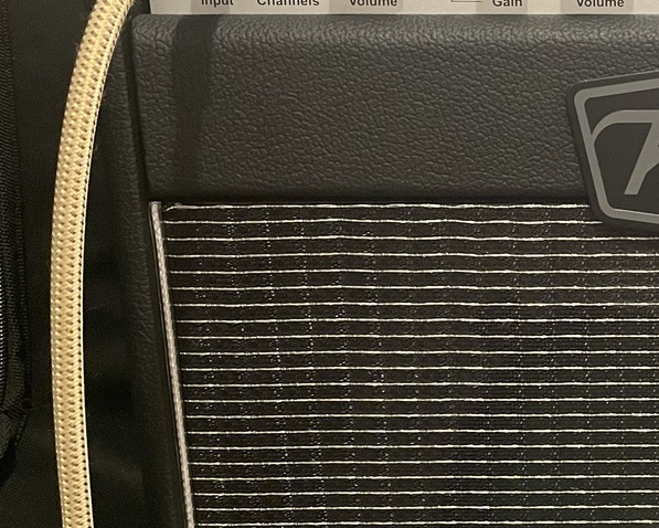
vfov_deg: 22.4
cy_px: 350
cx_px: 741
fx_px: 1327
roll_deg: +0.5
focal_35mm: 68
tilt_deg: -12.6
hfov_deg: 25.7
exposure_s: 1/33
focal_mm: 4.2
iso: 500
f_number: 1.6
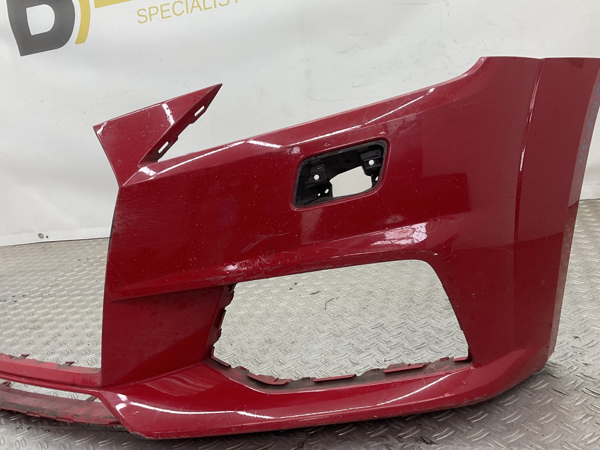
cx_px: 266
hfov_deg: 52.5
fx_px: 607
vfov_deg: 40.7
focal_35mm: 35
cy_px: 238
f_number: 1.8
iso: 32
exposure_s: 1/120
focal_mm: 3
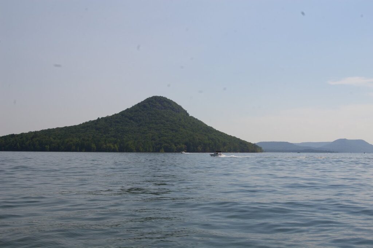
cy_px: 124
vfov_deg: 28.9
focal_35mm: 46
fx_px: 481
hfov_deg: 42.4
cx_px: 186
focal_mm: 31
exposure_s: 1/500
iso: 200
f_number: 13
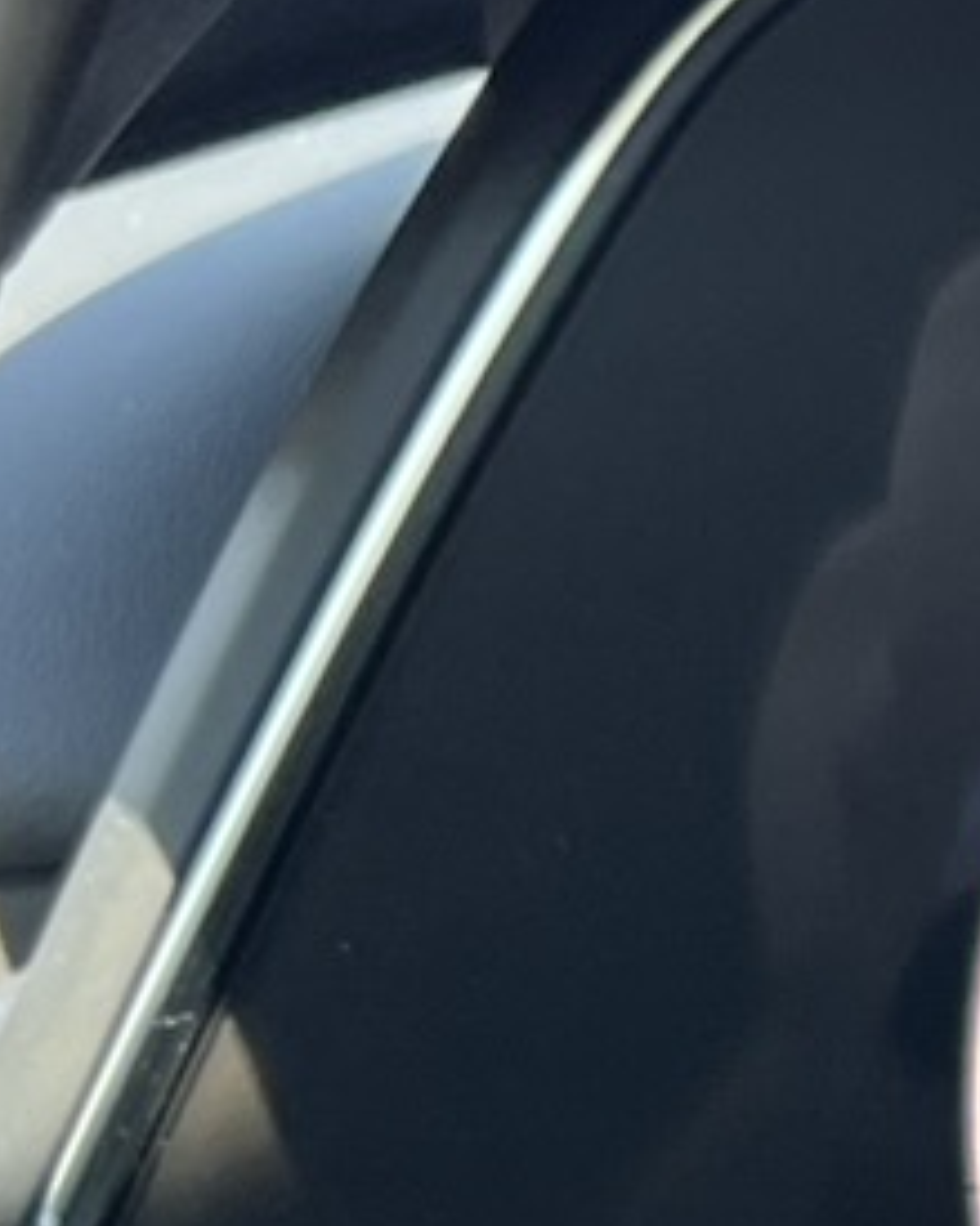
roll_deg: +0.8
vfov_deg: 10.1
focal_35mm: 190
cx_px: 3249
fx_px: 6892
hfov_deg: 7.0
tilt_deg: -14.4
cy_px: 1038
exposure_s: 1/135
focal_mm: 5.7
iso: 64
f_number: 1.5
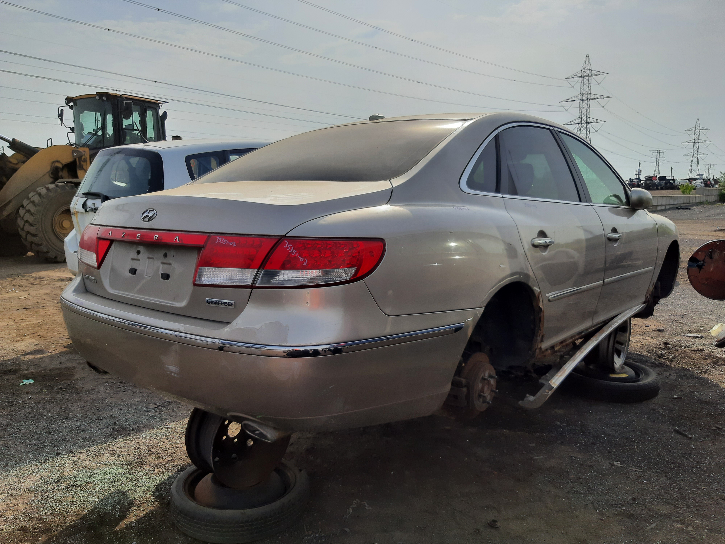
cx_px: 362
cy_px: 272
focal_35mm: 26
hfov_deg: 67.3
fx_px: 545
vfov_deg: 53.1
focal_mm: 3.92
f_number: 1.7
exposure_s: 1/2370
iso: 40
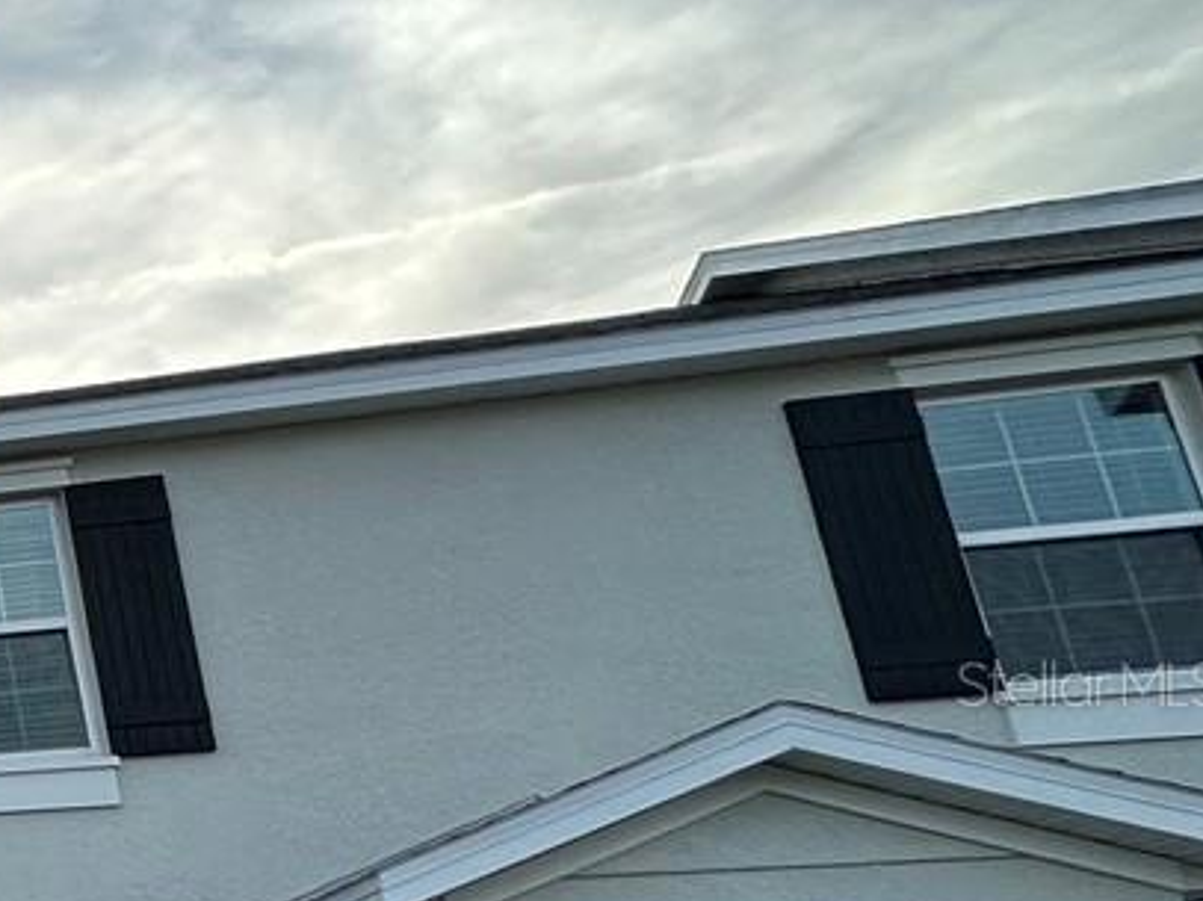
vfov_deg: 26.2
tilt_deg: +15.1
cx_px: -1129
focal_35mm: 55
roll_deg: -0.4
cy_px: 682
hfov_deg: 20.1
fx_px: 1911
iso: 40
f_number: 2.2
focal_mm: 2.22
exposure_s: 1/590
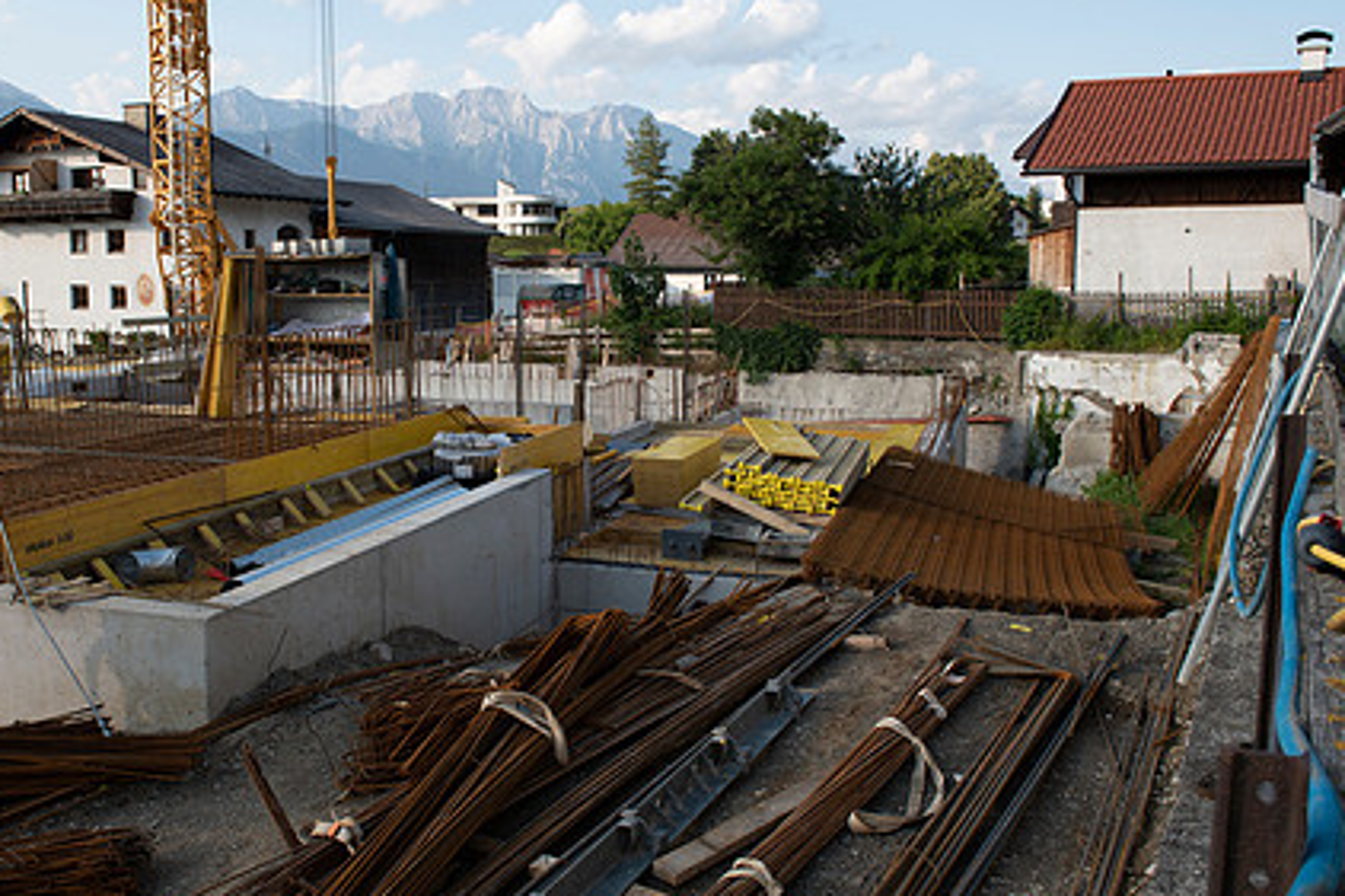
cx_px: 548
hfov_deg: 56.9
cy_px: 435
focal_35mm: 33
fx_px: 1232
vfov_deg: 39.9
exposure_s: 1/160
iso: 125
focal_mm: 24
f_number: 8
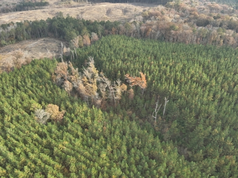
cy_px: 89
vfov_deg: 56.8
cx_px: 119
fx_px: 165
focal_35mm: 24
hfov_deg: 71.6
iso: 100
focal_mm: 4.4
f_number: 2.8
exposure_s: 1/125
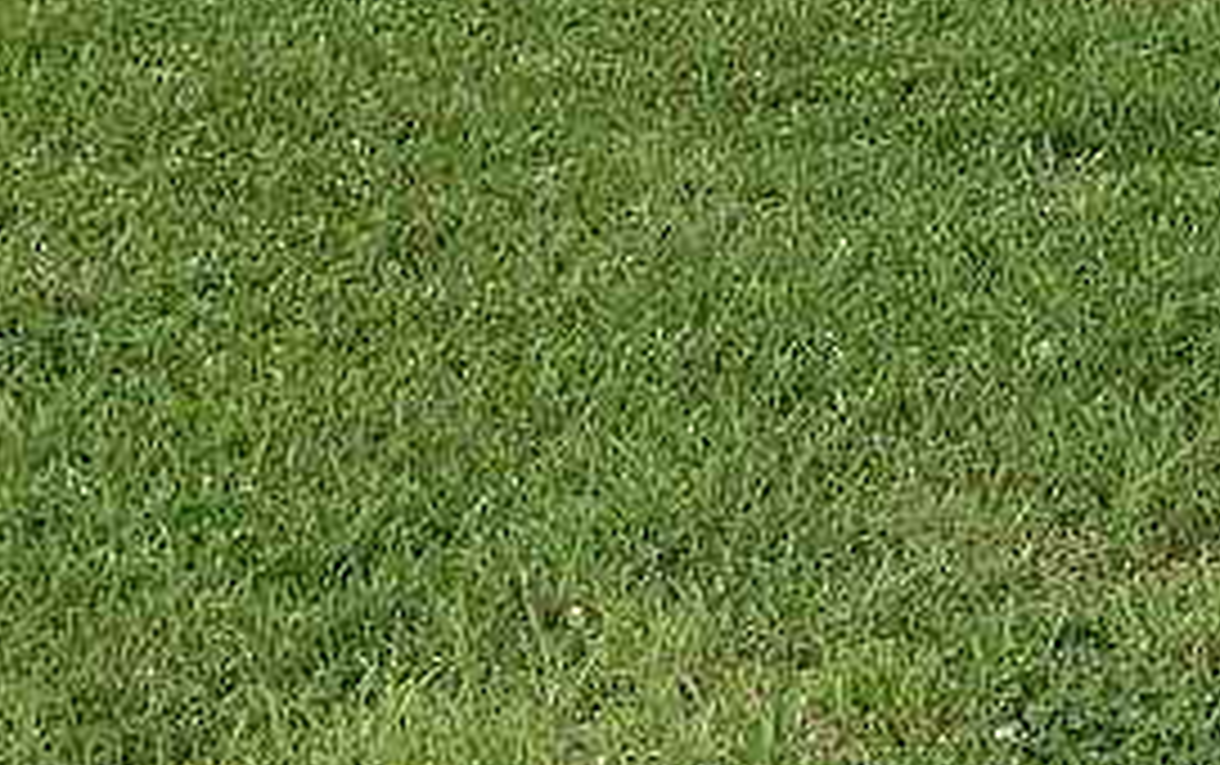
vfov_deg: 9.4
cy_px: -824
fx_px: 4327
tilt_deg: -2.5
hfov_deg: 13.9
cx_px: 2332
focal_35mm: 130
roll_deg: -0.4
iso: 25
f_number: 1.8
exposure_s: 1/2160
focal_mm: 4.25
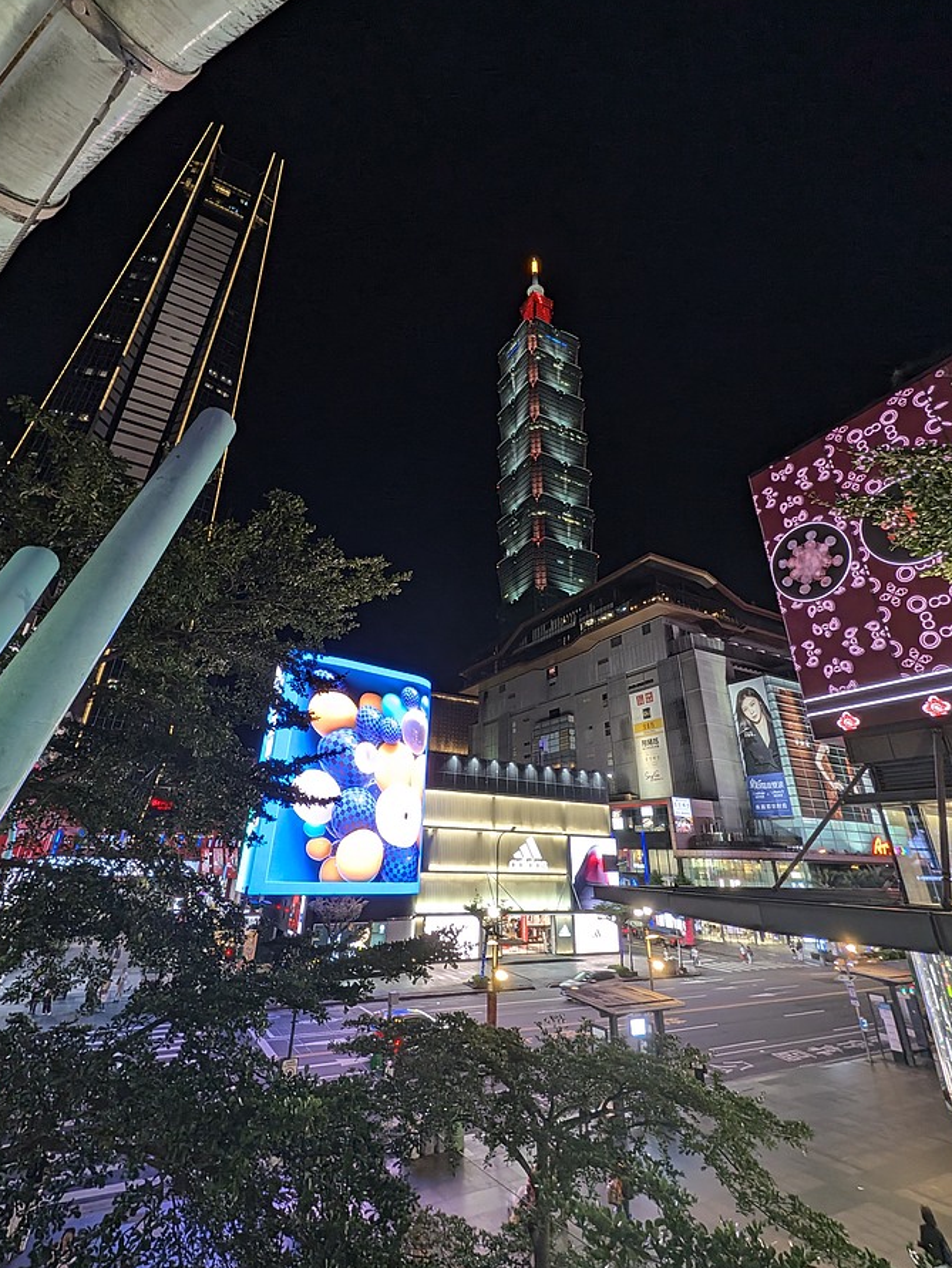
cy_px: 564
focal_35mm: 14
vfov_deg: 101.6
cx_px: 471
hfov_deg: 85.7
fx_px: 513
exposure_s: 1/60
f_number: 1.7
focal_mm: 2.02
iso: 71
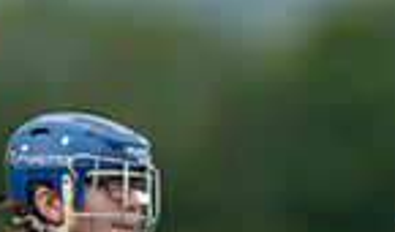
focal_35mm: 2035
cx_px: 430
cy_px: 389
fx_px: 21534
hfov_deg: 1.1
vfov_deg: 0.6
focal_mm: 300
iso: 200
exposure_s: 1/1000
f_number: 2.8
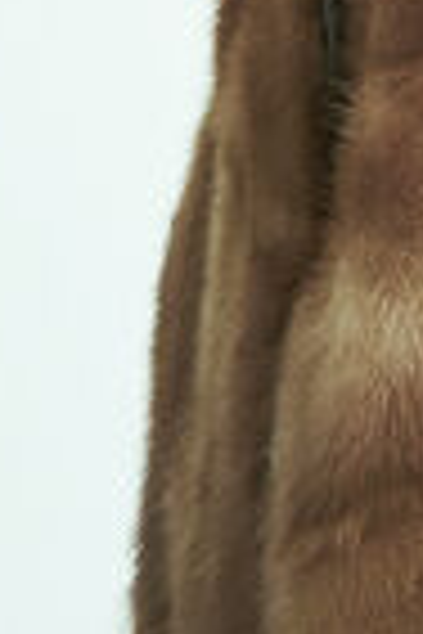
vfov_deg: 8.1
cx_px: 810
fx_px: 4353
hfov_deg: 5.5
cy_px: -409
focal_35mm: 247
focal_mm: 55
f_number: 6.3
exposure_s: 1/200
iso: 1600
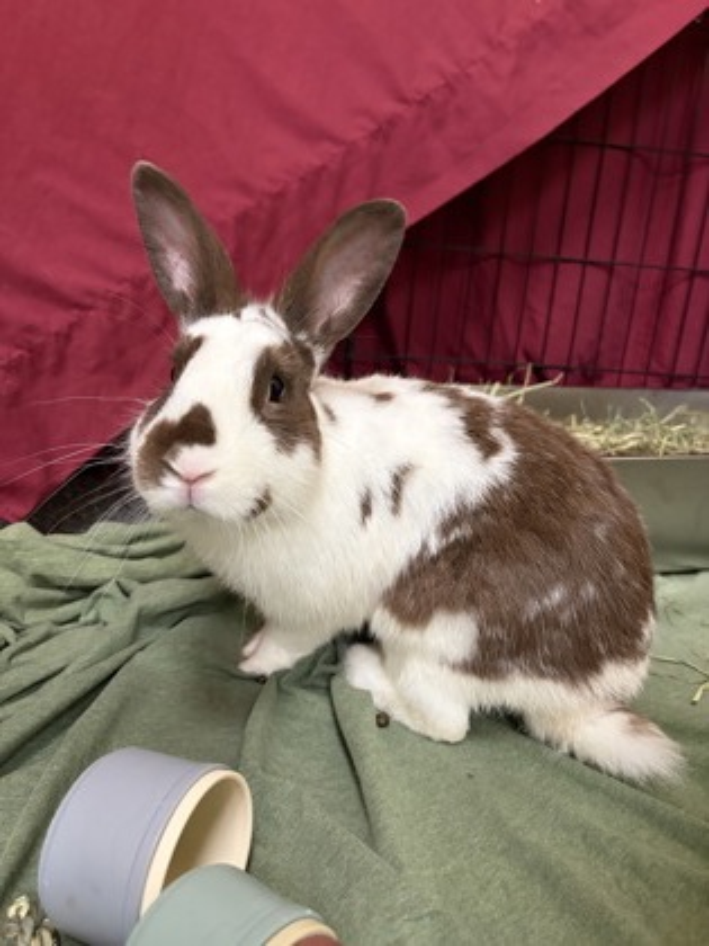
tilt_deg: -14.8
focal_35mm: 26
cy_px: 473
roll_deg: -4.1
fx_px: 710
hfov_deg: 53.1
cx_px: 354
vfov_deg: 67.3
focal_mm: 5.96
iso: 400
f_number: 1.6
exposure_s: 1/42
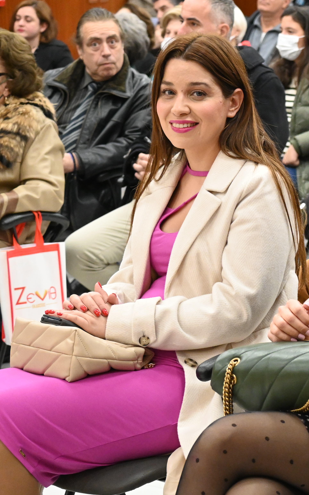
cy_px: 242
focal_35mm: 138
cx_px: 433
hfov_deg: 9.3
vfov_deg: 15.1
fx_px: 1859
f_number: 4.5
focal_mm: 50
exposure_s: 1/125
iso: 3200
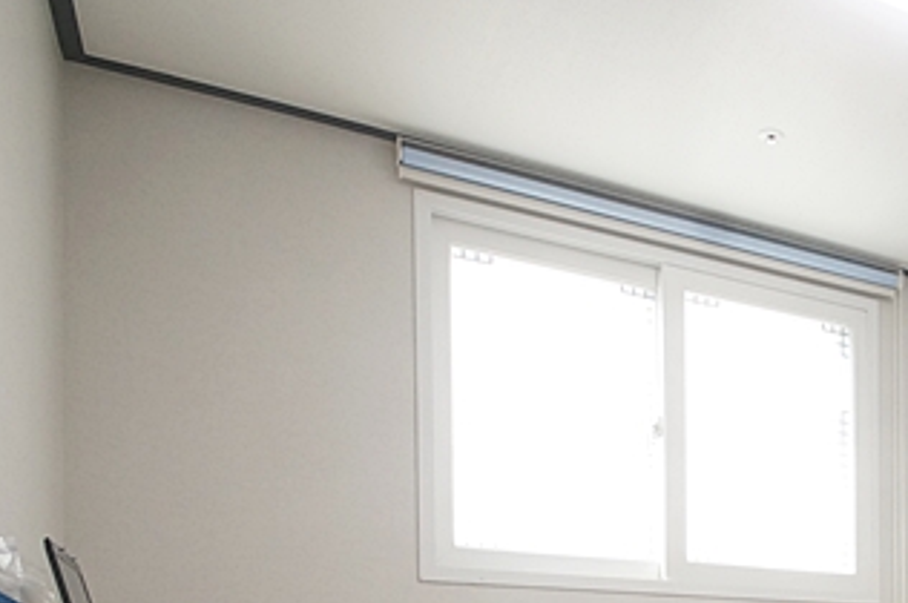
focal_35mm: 38
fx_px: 957
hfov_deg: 42.1
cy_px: 709
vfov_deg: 30.2
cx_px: 954
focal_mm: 10
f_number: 9
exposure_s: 1/30
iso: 800
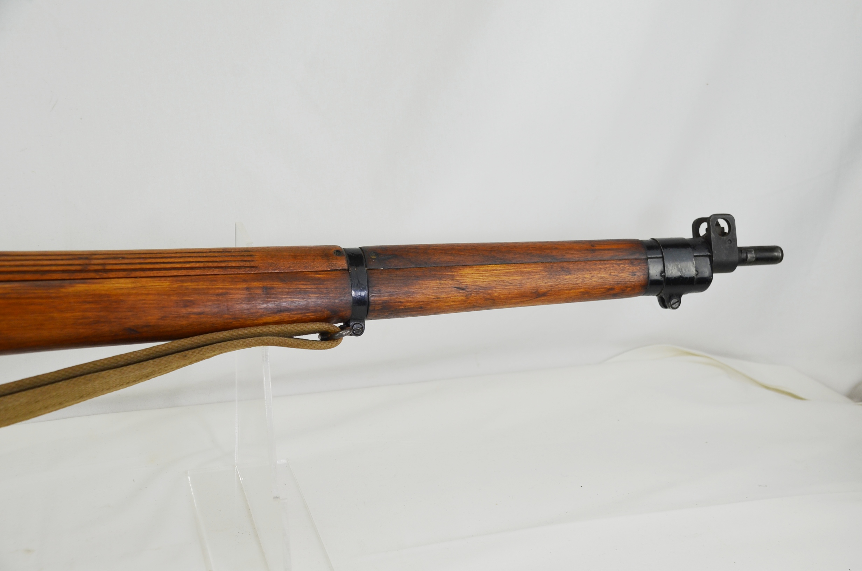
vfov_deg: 28.0
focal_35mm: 48
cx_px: 431
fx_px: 1147
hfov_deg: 41.2
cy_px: 286
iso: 280
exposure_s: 1/125
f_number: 5.6
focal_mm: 32
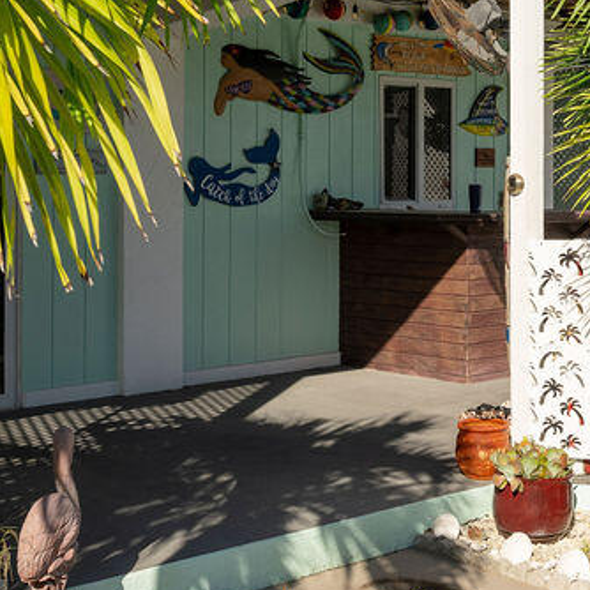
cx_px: 578
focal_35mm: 68
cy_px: 158
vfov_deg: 25.1
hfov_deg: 24.3
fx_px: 1311
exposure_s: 1/320
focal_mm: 26
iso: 100
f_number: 9
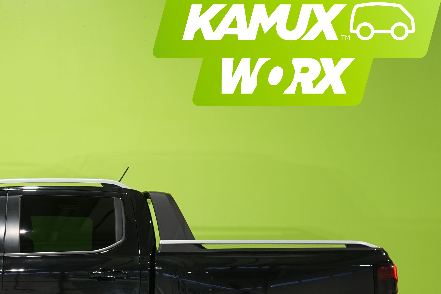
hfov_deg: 27.5
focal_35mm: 70
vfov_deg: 19.1
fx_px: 857
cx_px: 17
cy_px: 265
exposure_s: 1/30
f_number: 5.6
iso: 800
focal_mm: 33
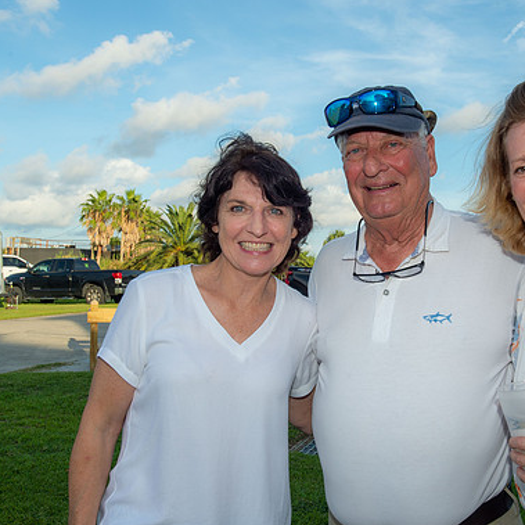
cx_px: 331
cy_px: 263
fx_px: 669
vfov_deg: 42.8
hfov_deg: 42.5
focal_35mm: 39
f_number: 11
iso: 200
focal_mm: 30
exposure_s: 1/250
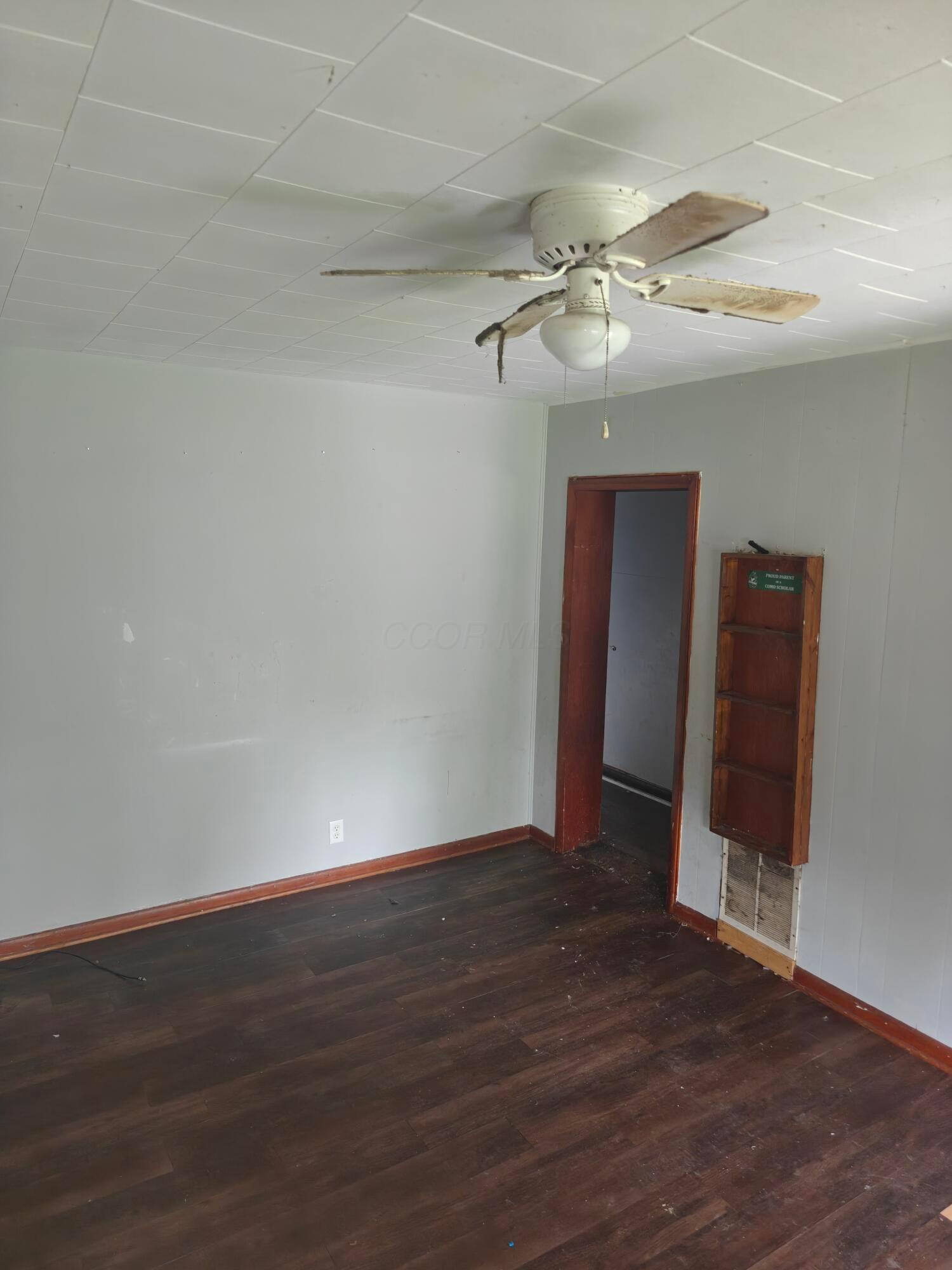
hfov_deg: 58.9
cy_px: 635
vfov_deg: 73.9
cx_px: 476
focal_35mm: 23
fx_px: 843
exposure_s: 1/99
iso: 1250
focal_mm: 6.06
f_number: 1.6
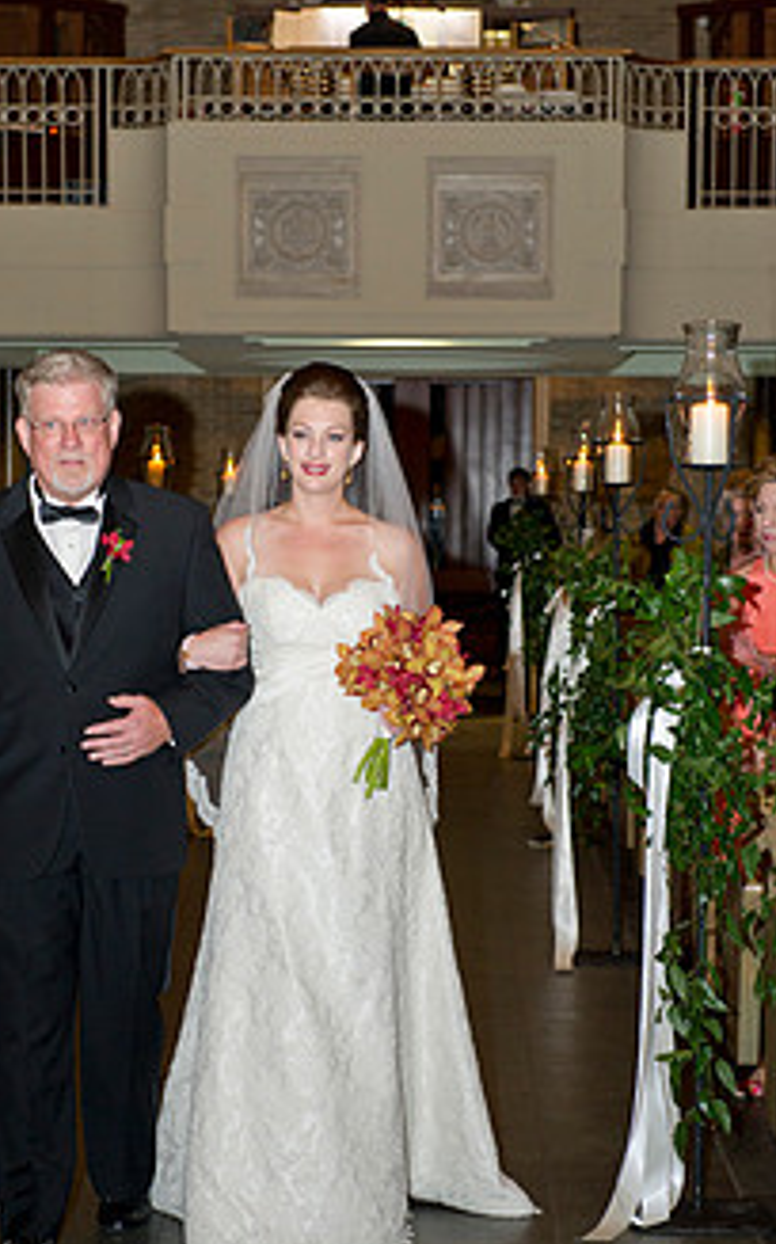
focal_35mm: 87
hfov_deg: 15.0
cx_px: 321
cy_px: 670
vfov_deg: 23.8
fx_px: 2948
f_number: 4.5
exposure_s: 1/60
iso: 800
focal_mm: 62
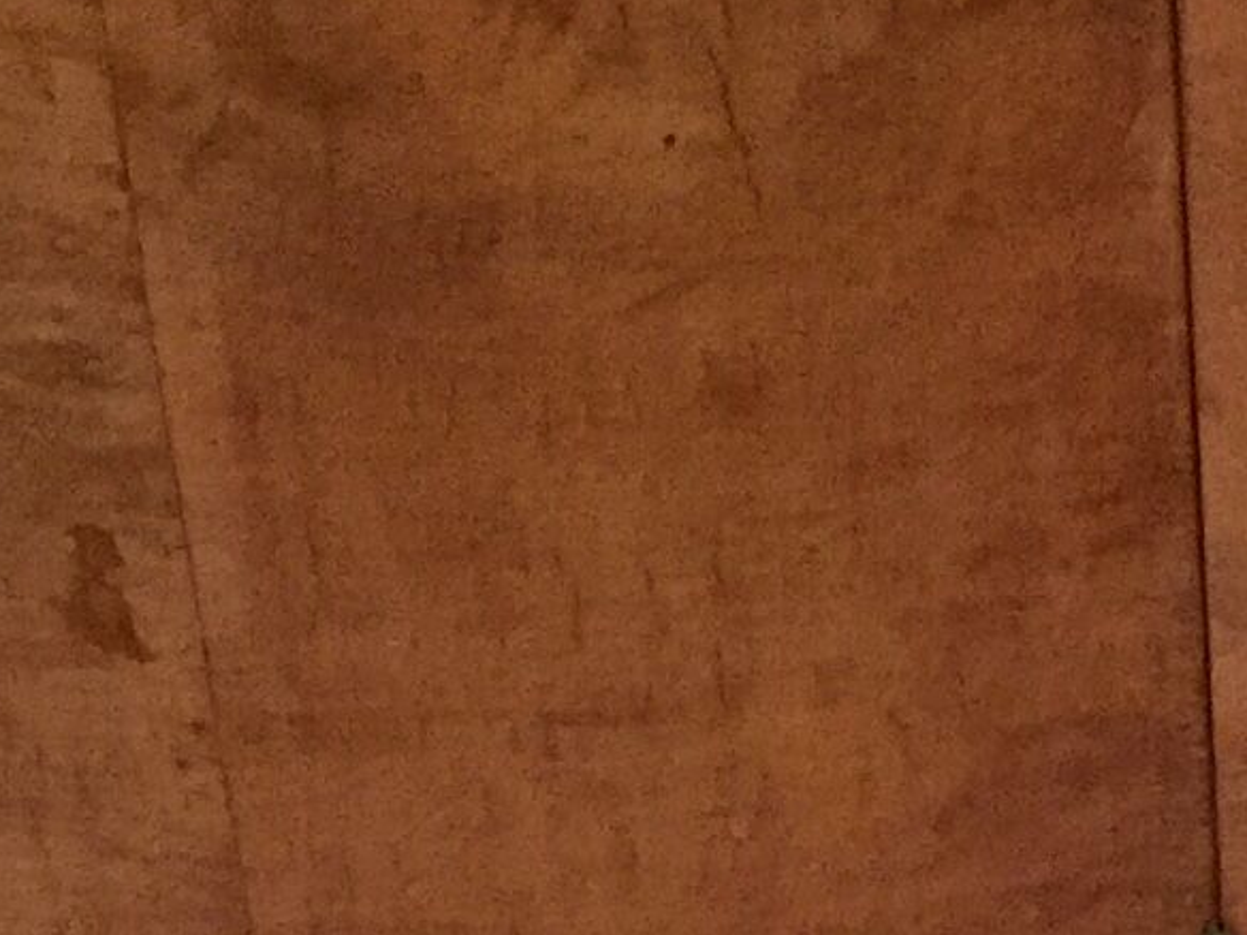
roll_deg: -2.8
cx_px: 1811
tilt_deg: -40.3
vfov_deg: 8.3
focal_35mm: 162
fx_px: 5836
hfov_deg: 11.7
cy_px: 2389
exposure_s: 1/8
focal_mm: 4.15
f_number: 2.2
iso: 160
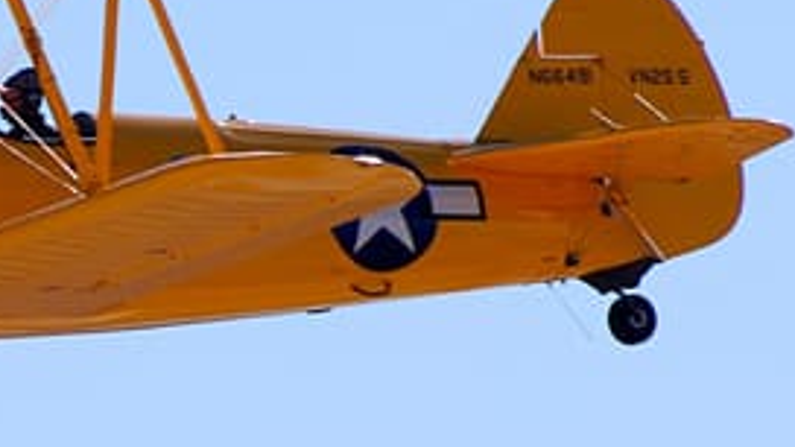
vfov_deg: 1.1
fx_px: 23378
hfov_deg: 1.9
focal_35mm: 1109
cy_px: 256
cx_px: 26
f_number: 7.1
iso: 100
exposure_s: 1/640
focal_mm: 300
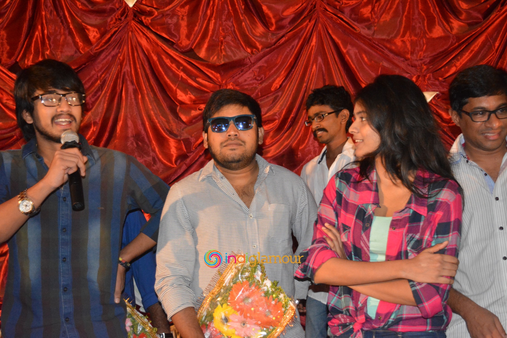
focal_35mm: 51
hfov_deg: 38.9
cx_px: 254
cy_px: 169
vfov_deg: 26.5
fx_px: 718
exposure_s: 1/60
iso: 3200
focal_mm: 34
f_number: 4.5
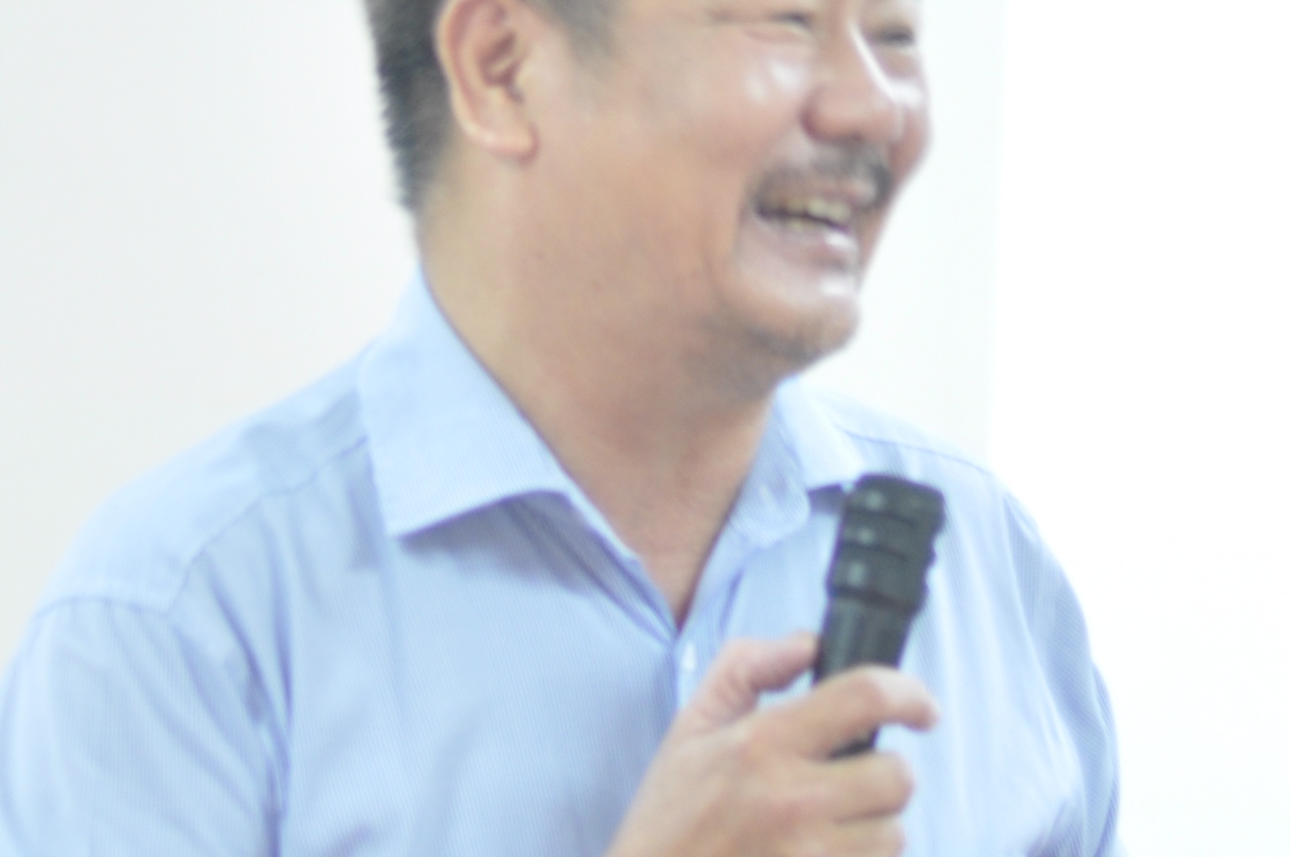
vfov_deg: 5.5
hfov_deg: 8.3
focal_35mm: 249
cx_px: 604
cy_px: 127
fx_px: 8911
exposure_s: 1/20
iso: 320
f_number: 1.8
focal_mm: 50
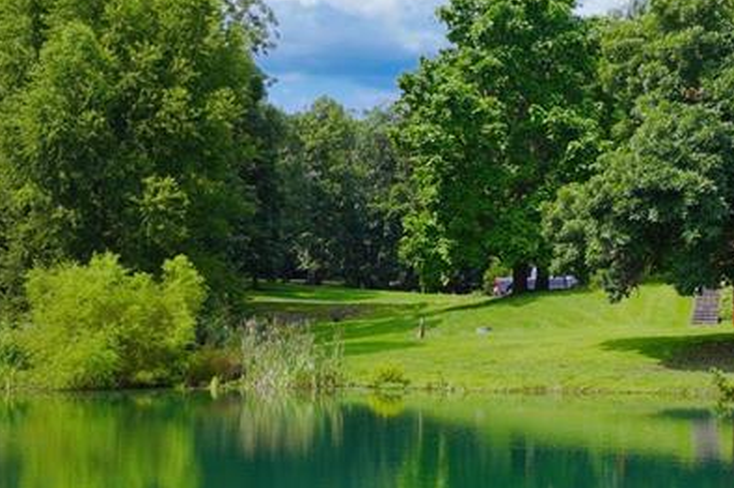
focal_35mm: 78
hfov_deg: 24.8
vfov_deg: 17.5
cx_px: 732
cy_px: 248
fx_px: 1589
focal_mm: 20
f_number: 8
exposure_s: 1/125
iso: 100
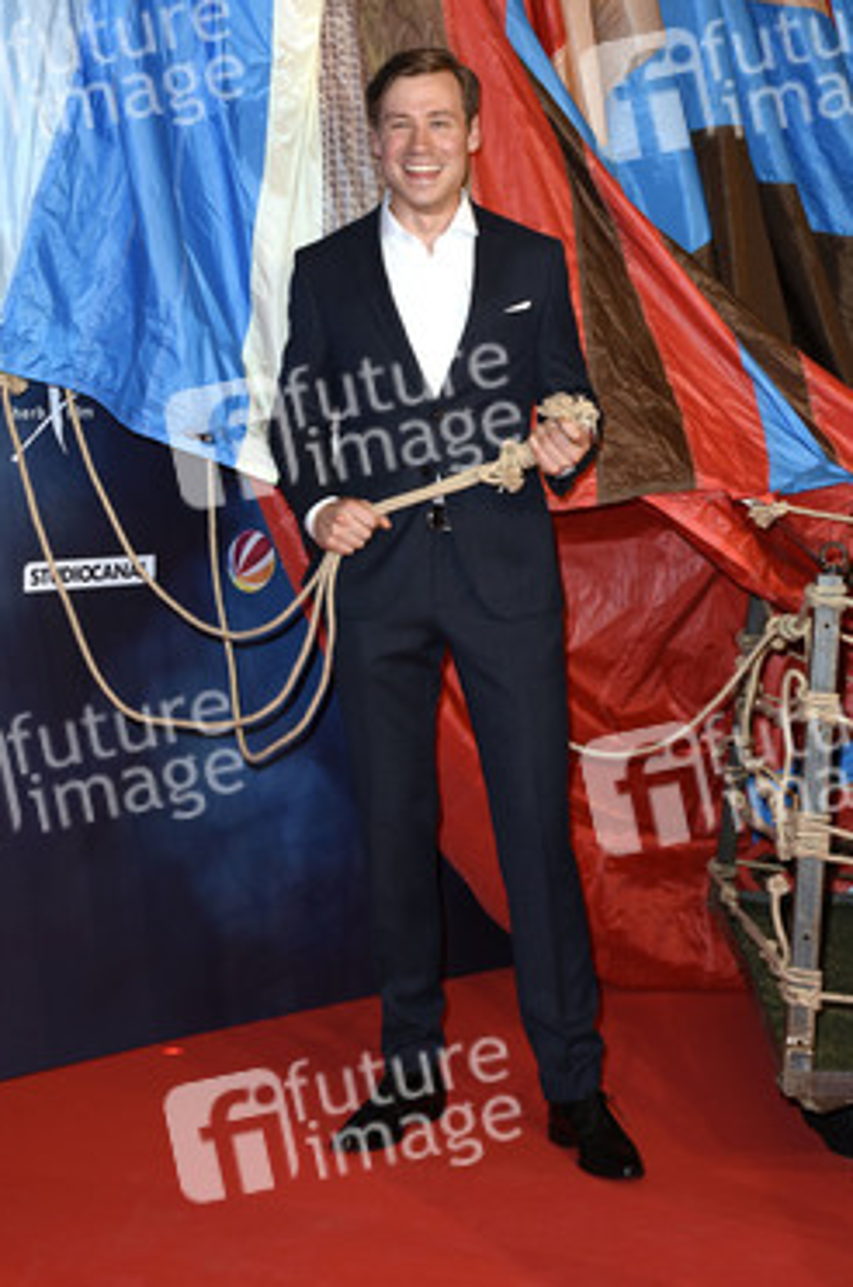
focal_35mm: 68
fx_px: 2426
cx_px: 444
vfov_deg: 29.7
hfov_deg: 19.9
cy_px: 600
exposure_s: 1/100
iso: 320
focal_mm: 42
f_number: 6.3
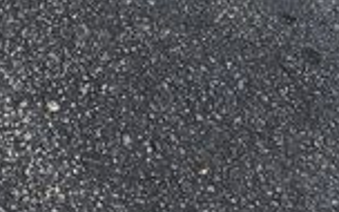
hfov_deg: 19.0
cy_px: -510
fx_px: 989
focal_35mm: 107
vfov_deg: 8.9
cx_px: 18
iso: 80
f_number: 1.8
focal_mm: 5.4
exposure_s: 1/180
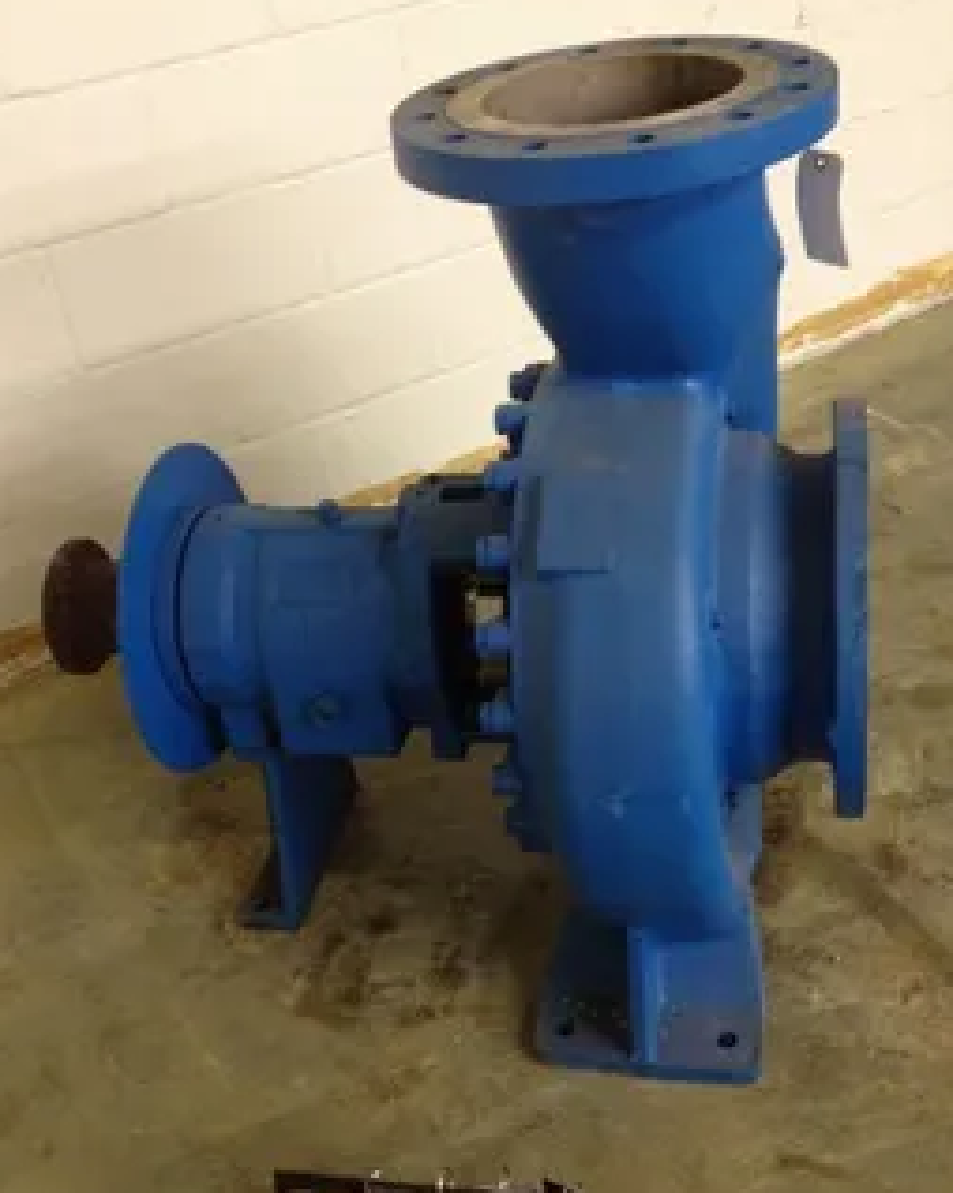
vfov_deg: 42.9
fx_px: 1517
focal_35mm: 43
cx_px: 499
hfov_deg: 34.9
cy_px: 612
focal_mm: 4.28
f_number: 2.4
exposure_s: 1/20
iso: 200
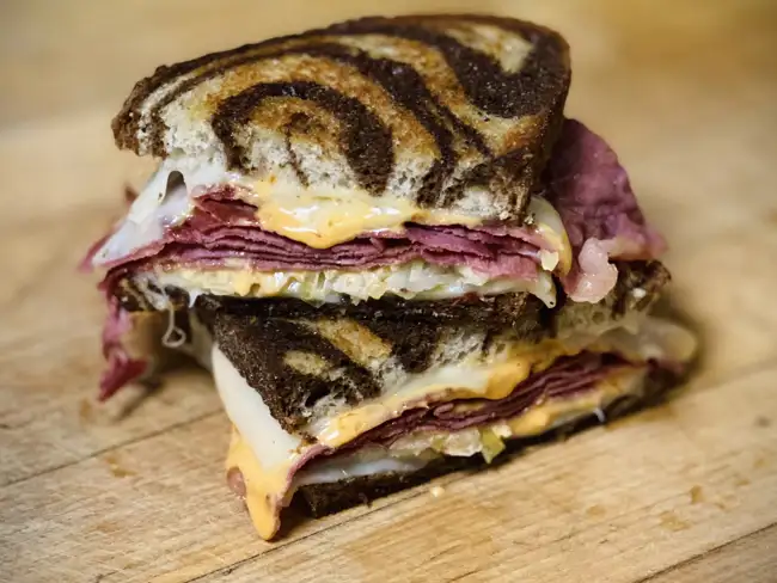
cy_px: 292
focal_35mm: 52
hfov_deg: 36.8
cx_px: 388
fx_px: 1168
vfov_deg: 28.1
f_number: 2
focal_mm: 6
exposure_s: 1/40
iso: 250
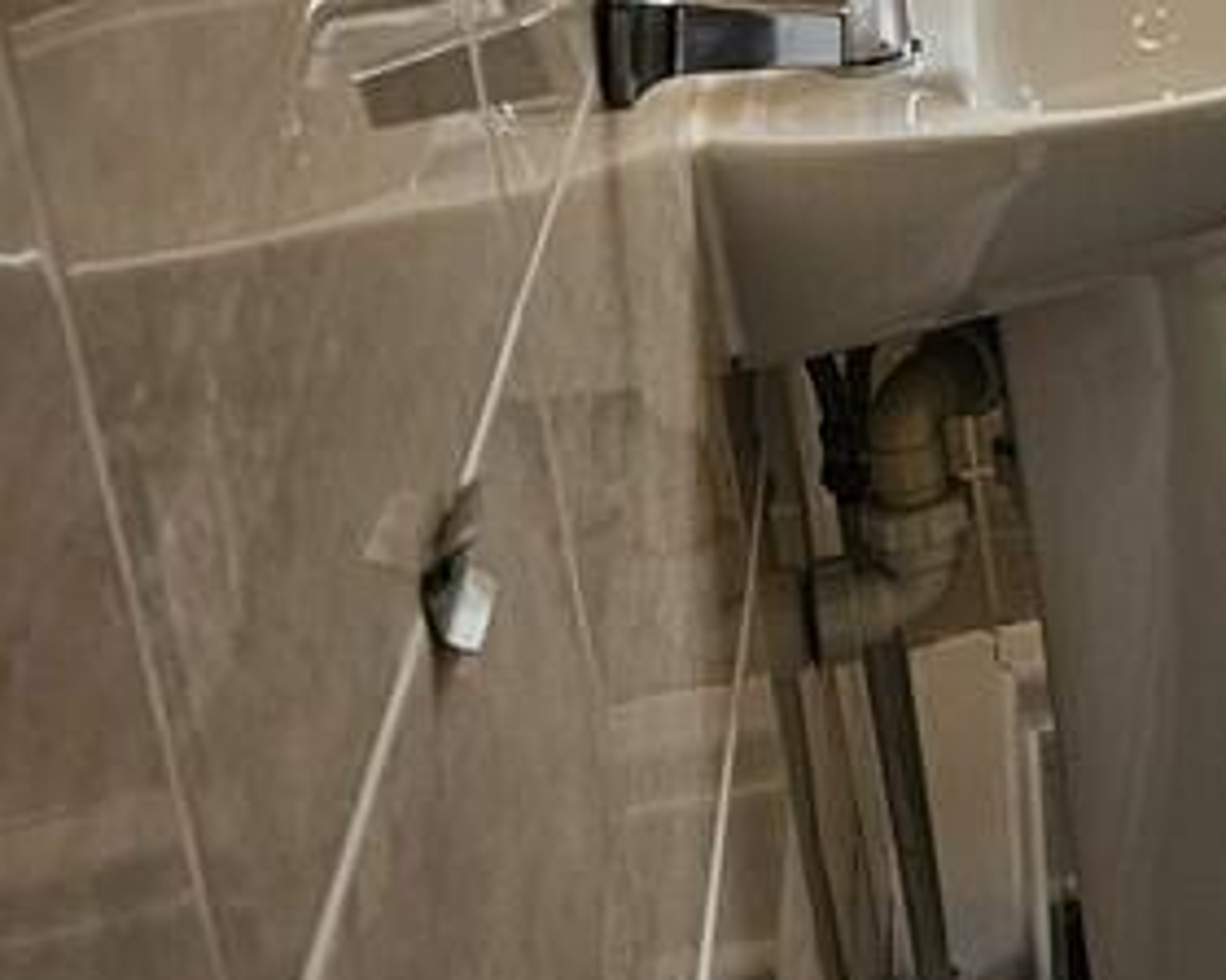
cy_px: -144
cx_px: 1957
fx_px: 2975
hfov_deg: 19.5
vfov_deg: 17.9
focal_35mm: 82
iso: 160
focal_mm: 5.4
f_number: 1.8
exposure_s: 1/100
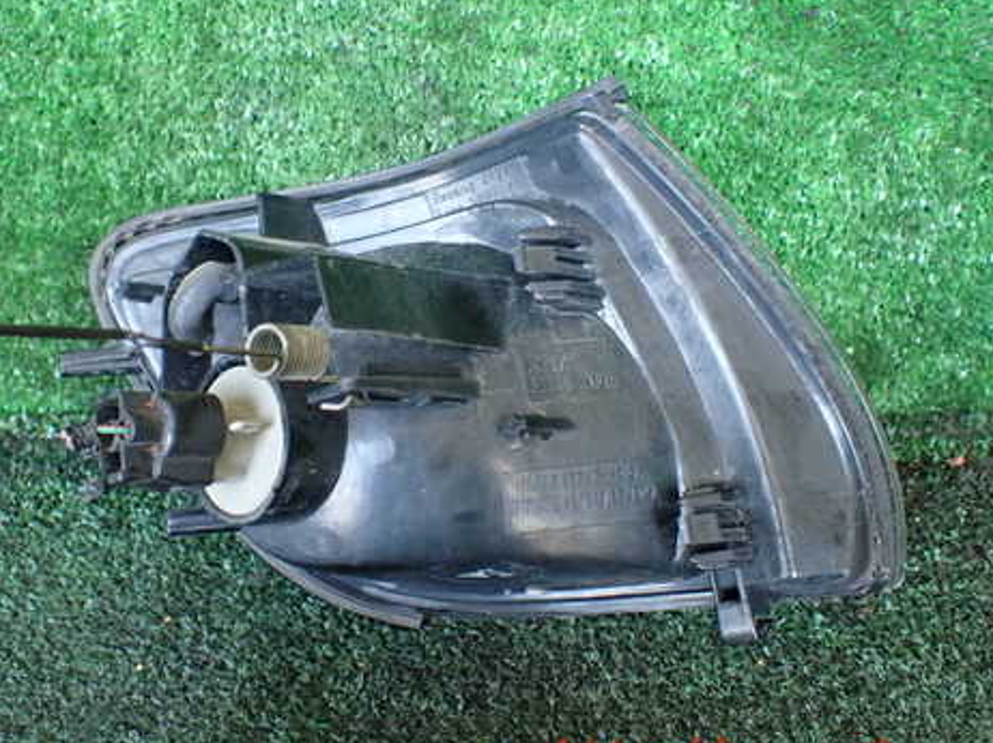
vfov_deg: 36.7
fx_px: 1118
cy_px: 305
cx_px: 400
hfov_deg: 47.6
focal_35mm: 39
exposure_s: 1/125
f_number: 2.3
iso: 800
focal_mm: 5.4
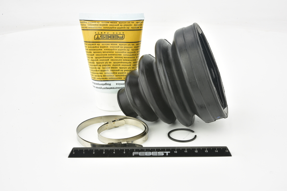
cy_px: 96
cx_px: 144
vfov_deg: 22.6
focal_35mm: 60
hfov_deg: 33.4
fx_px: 478
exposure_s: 1/2
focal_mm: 60
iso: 64
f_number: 29
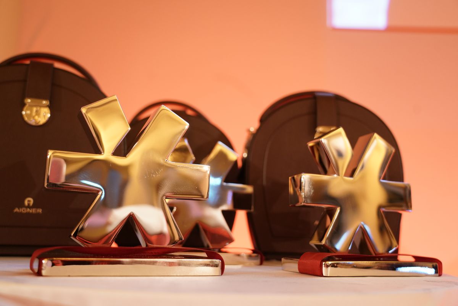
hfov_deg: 54.4
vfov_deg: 37.9
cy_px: 153
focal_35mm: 35
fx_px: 445
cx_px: 229
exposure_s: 1/15
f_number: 4
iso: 2500
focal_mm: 35
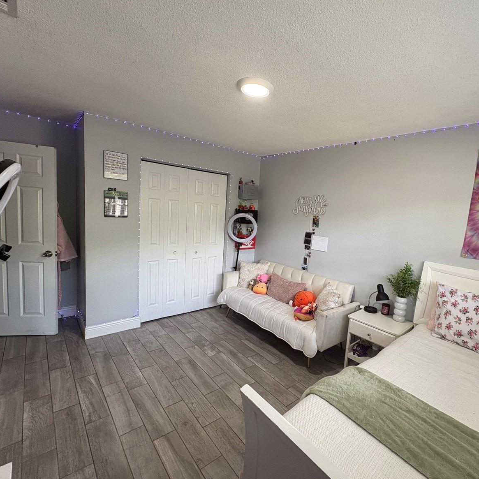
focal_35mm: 17
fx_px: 266
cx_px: 278
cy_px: 243
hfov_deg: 83.3
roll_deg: -3.6
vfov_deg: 84.0
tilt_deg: -6.4
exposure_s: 1/120
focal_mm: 2.22
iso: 160
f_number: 2.2
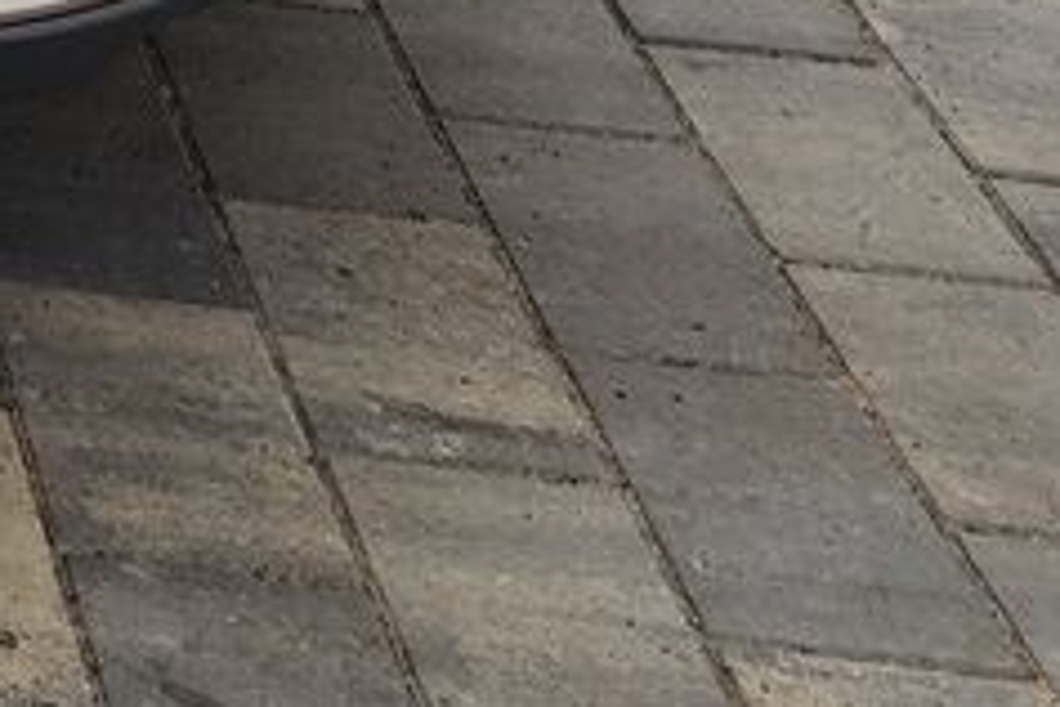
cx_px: -1364
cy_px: -980
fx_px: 3562
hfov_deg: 13.3
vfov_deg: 10.0
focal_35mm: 121
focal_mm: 6.14
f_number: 1.65
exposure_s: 1/132
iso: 50
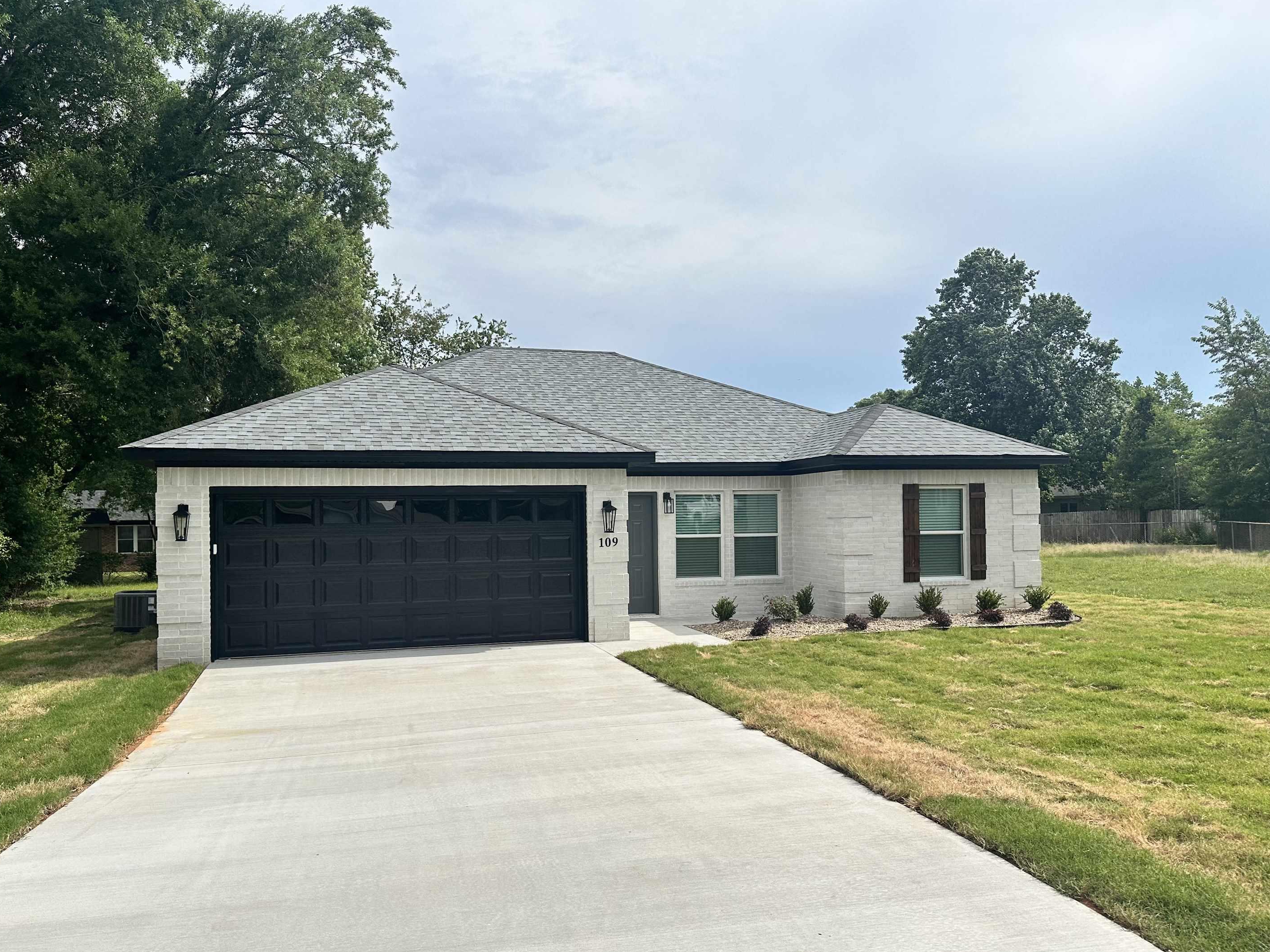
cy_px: 507
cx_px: 596
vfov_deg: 53.0
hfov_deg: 67.2
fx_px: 954
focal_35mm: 26
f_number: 1.78
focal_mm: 6.86
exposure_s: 1/6623
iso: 80
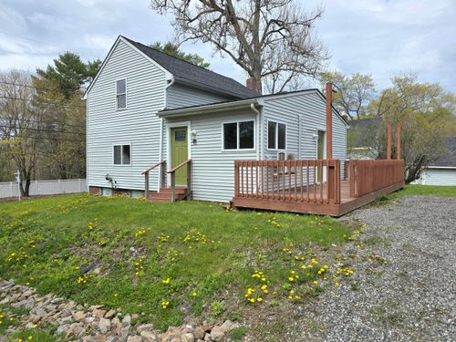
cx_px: 228
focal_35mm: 23
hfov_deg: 73.9
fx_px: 303
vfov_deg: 58.9
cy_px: 171
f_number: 1.7
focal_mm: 6.3
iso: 80
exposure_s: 1/10000
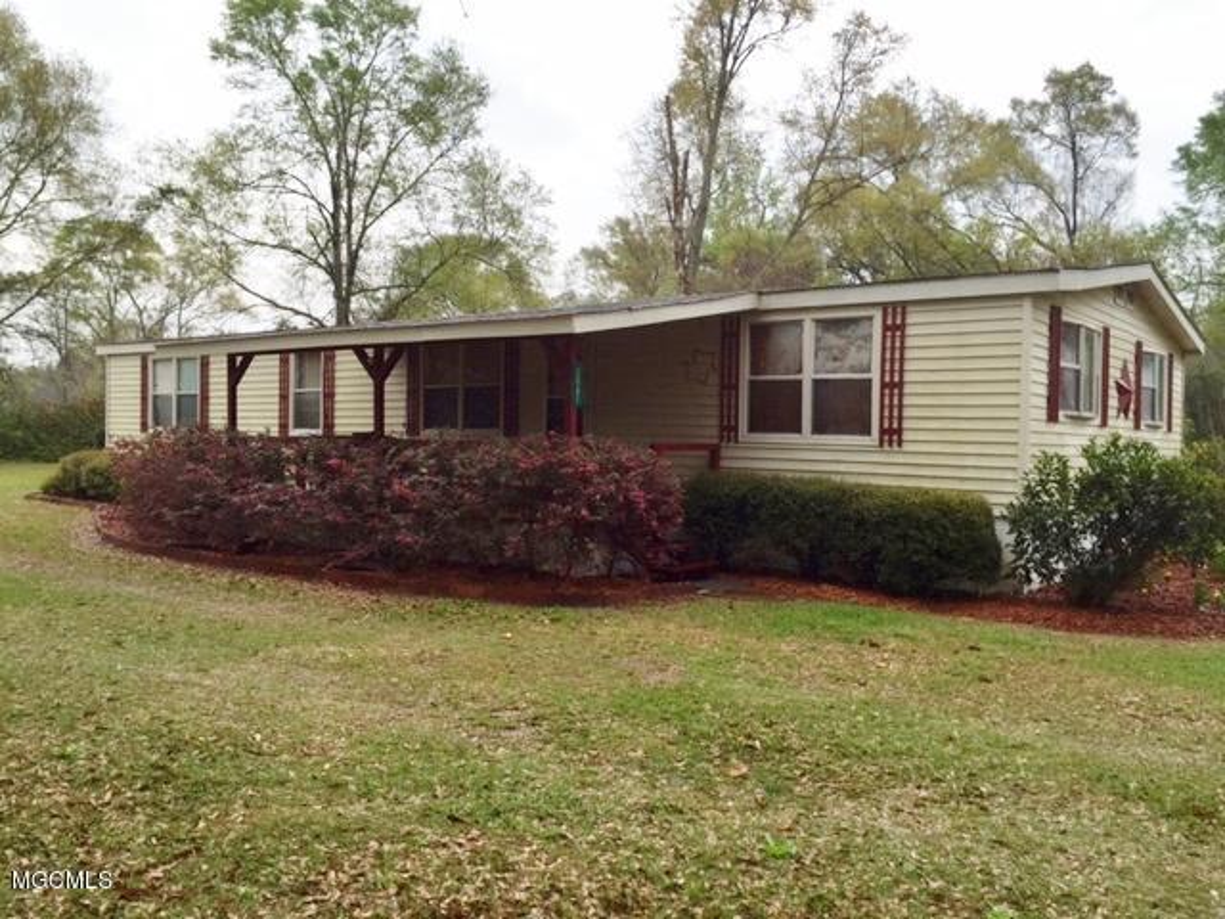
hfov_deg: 61.7
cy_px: 460
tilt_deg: -1.0
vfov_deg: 48.2
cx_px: 612
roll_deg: -3.0
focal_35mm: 29
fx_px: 1026
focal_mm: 4.15
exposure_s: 1/284
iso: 32
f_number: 2.2
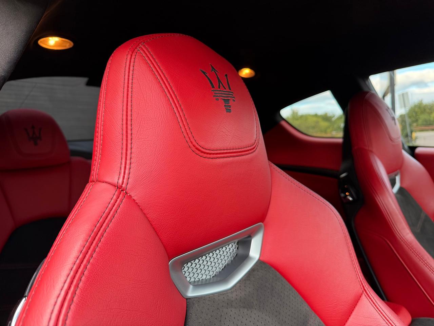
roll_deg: +4.1
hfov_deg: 71.6
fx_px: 301
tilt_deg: -3.3
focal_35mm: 24
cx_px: 217
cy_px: 163
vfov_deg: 56.8
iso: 125
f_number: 1.78
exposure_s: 1/121
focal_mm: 6.76
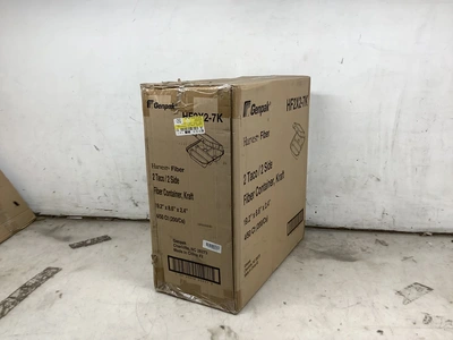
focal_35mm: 31
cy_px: 170
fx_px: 406
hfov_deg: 58.4
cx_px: 226
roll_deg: +1.6
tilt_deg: -14.9
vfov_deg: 45.4
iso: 64
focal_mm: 3.3
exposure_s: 1/120
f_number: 2.4
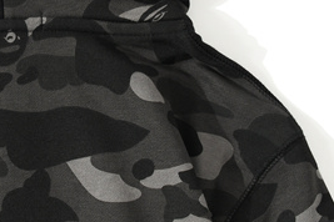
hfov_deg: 14.1
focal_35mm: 144
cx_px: 24
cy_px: -47
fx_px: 1336
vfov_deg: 9.4
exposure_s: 1/125
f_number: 9
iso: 100
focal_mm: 32
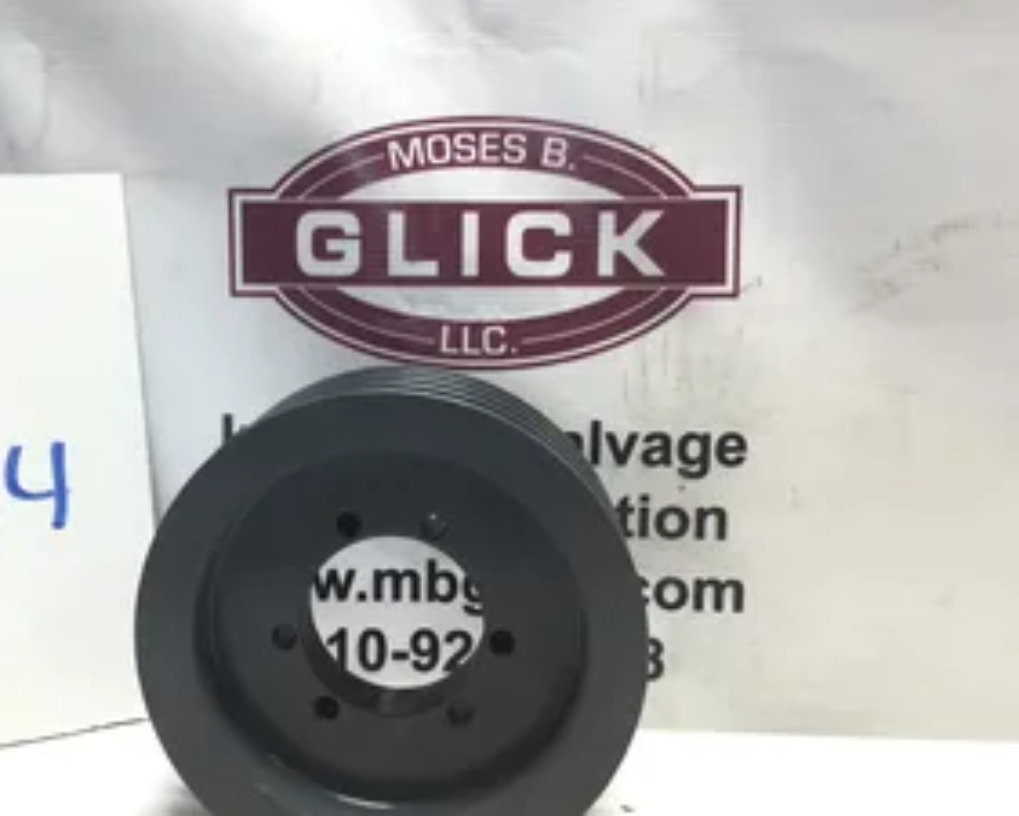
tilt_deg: -8.7
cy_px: 428
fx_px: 1297
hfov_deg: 42.5
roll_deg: -0.6
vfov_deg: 34.9
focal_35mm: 43
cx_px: 366
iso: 25
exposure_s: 1/60
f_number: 2.4
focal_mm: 3.3
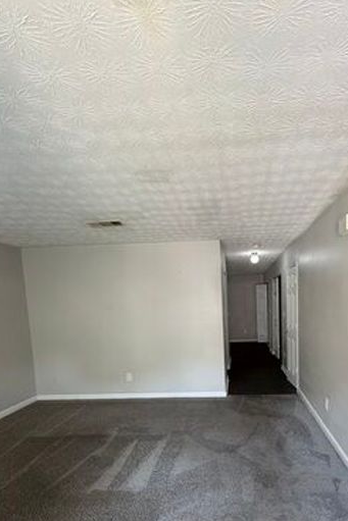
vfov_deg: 84.9
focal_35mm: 19
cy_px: 332
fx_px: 275
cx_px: 227
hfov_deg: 63.3
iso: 200
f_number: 2.2
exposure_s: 1/121
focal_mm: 2.22
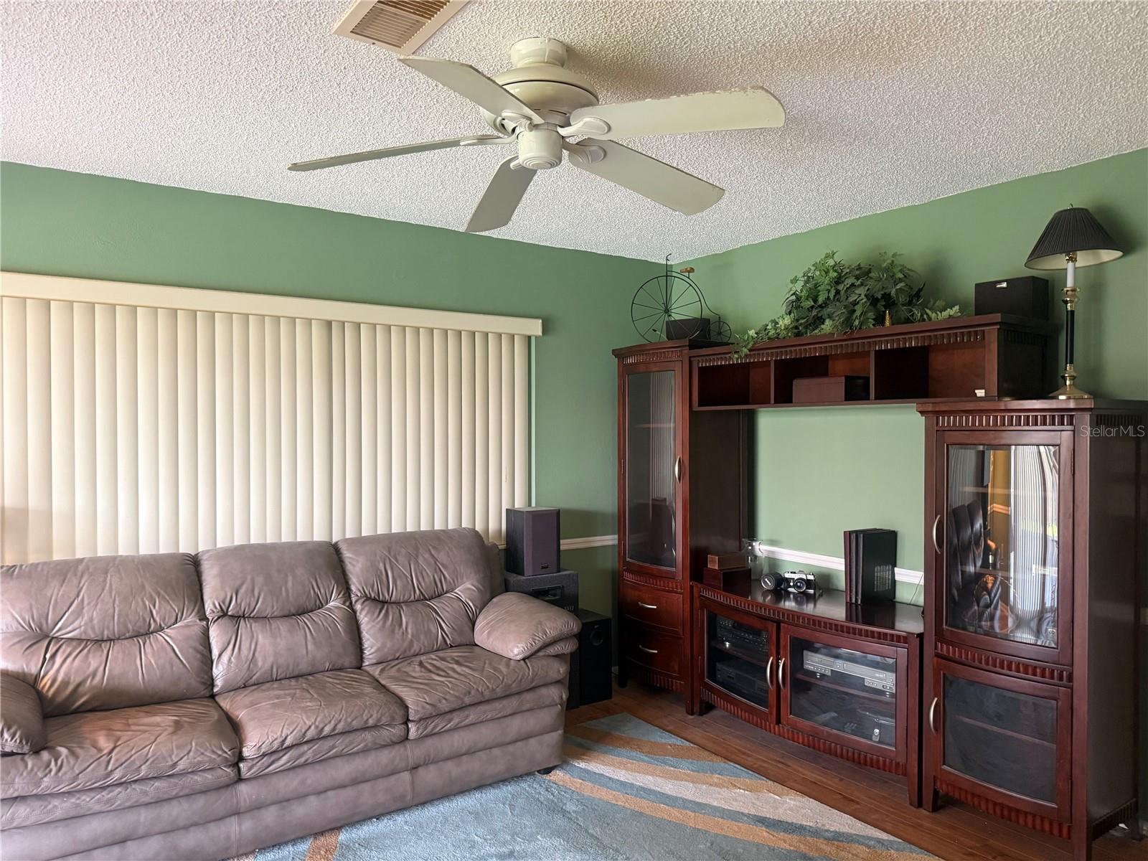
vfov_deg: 56.8
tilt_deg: -0.7
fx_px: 796
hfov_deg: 71.6
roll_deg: -0.4
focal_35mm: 24
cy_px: 430
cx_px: 574
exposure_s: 1/60
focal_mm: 6.76
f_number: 1.78
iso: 500
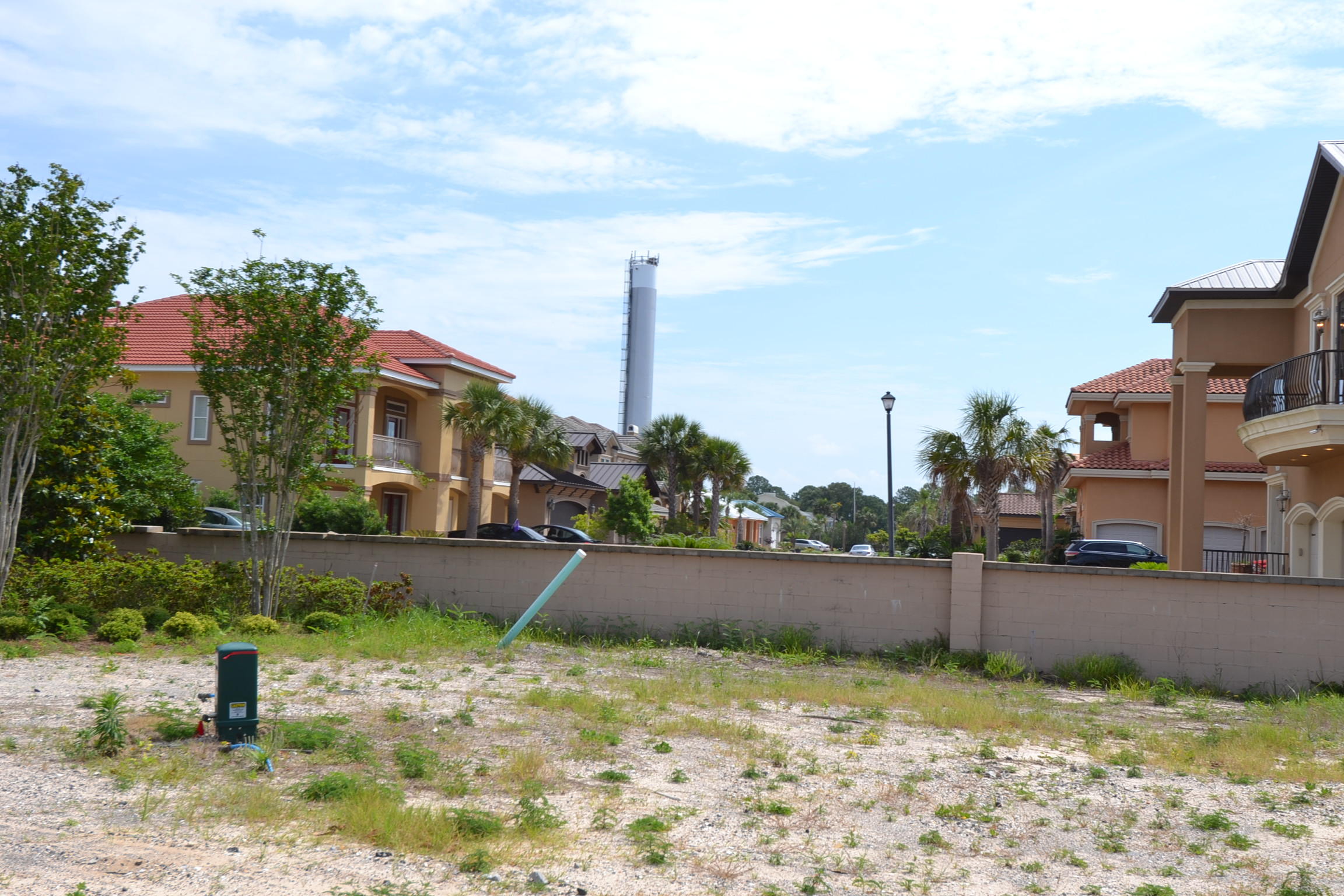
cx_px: 672
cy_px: 448
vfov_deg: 36.9
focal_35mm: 36
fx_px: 1344
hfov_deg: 53.1
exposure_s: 1/320
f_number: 9
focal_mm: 24
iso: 100
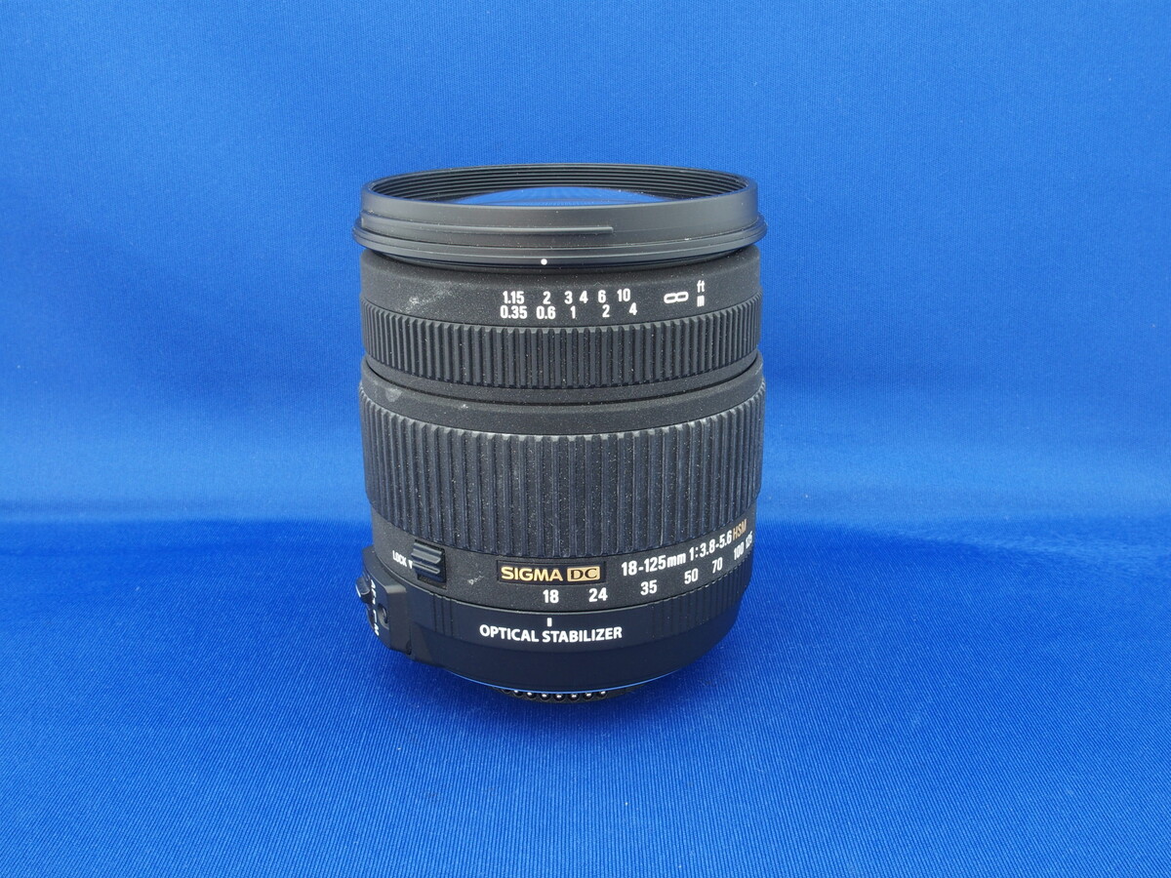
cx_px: 586
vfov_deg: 40.7
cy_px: 439
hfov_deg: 52.6
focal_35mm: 35
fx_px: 1184
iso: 100
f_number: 8
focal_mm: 7.4
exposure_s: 2.5
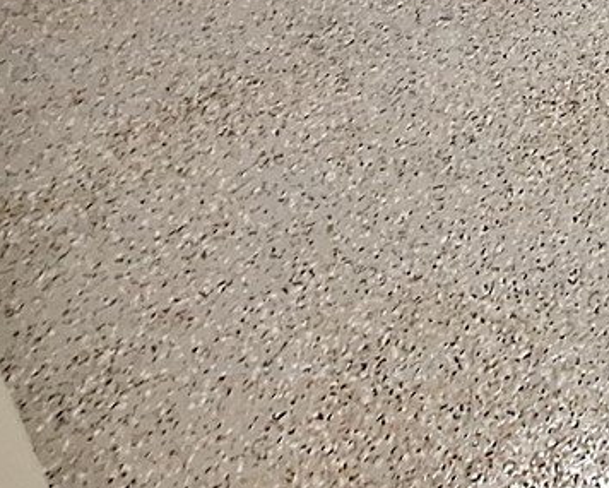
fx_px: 1028
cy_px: -396
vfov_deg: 19.6
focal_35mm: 57
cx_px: 891
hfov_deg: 25.6
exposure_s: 1/24
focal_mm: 1.74
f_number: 2.2
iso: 200
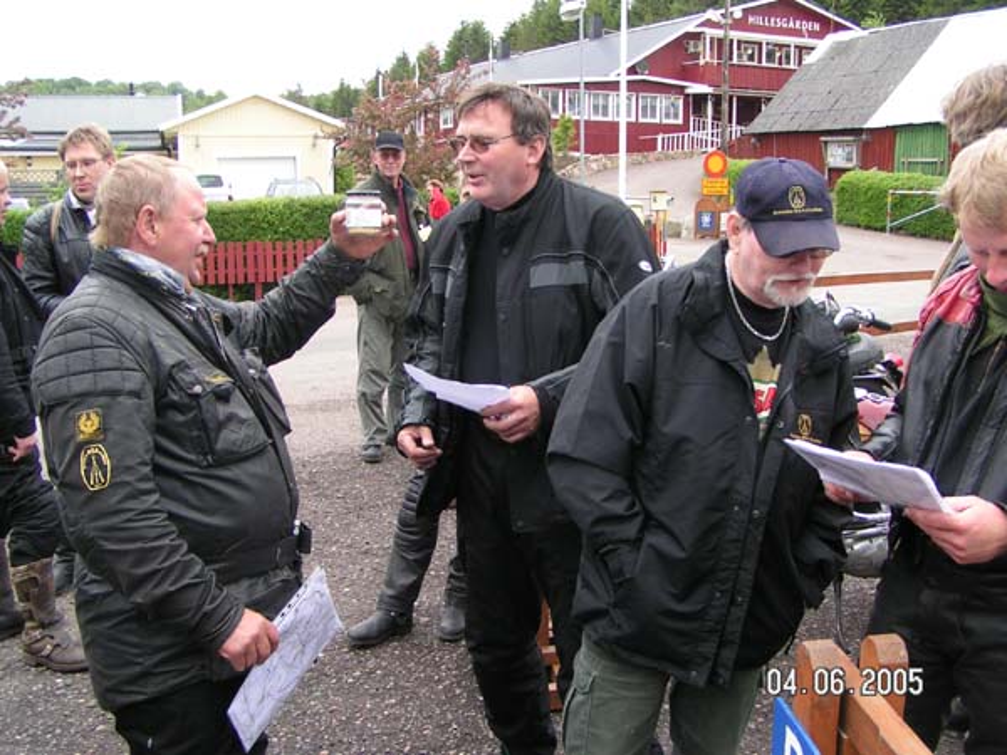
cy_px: 378
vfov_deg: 37.7
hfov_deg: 49.0
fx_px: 1105
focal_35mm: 38
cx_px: 504
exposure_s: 1/100
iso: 50
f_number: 4
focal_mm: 5.8
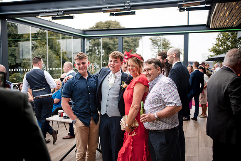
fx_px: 234
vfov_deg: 37.9
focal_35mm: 35
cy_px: 80
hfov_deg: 54.4
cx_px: 120
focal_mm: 35
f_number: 1.8
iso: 100
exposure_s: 1/640
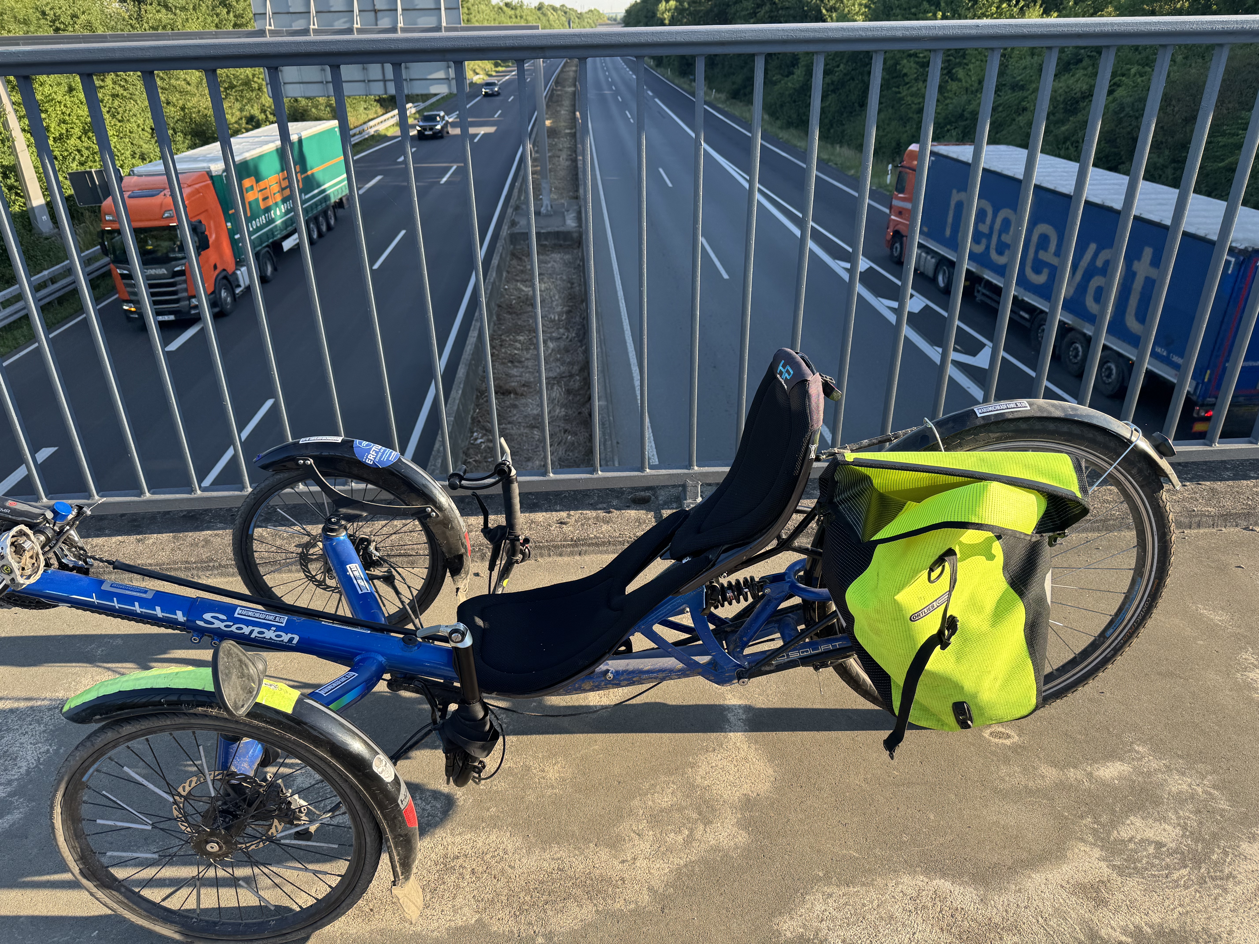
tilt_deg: -26.4
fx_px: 873
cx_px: 630
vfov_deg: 56.8
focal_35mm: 24
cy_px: 472
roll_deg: +1.6
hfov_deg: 71.6
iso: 80
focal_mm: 6.76
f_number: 1.78
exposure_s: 1/812
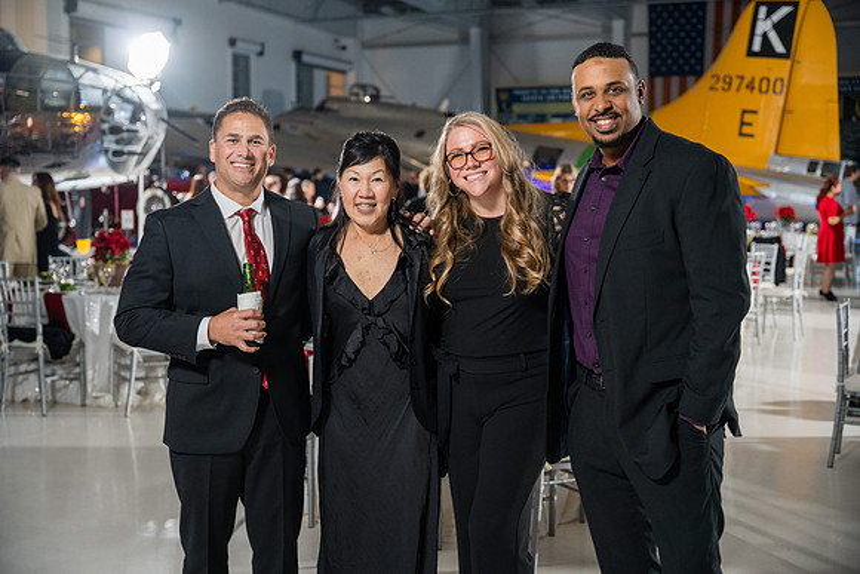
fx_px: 1128
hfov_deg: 41.7
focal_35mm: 47
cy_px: 287
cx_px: 430
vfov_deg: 28.5
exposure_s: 1/250
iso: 1600
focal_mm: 47.2
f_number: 2.8
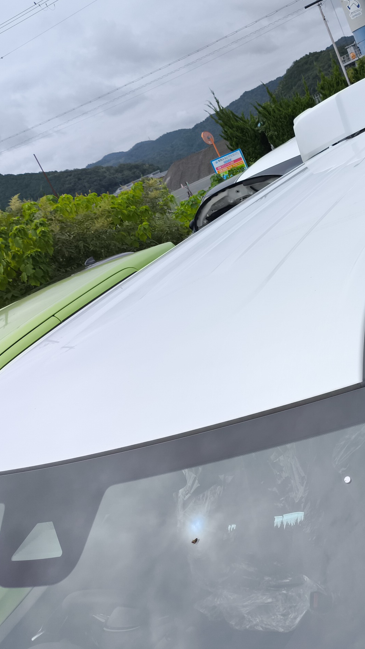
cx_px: 312
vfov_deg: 54.0
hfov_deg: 30.9
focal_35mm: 37
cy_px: 322
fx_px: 637
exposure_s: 1/1201
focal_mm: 4.71
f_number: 1.7
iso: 50
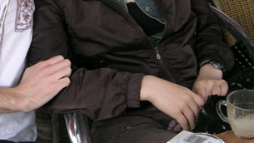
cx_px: 47
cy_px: -25
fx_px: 539
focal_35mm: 80
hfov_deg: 26.0
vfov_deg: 14.7
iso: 50
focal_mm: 5.4
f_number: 2.8
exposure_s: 1/45.6
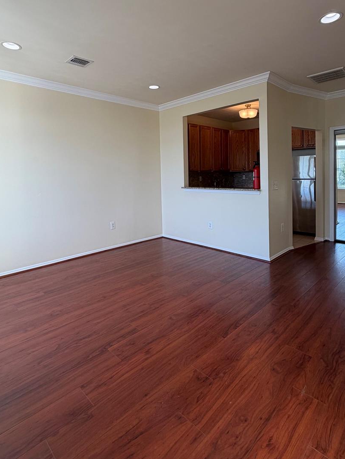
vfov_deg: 80.8
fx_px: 266
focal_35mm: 20
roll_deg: +1.2
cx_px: 176
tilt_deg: -1.9
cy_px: 184
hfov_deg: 66.0
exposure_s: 1/120
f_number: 2.2
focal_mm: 2.22
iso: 100
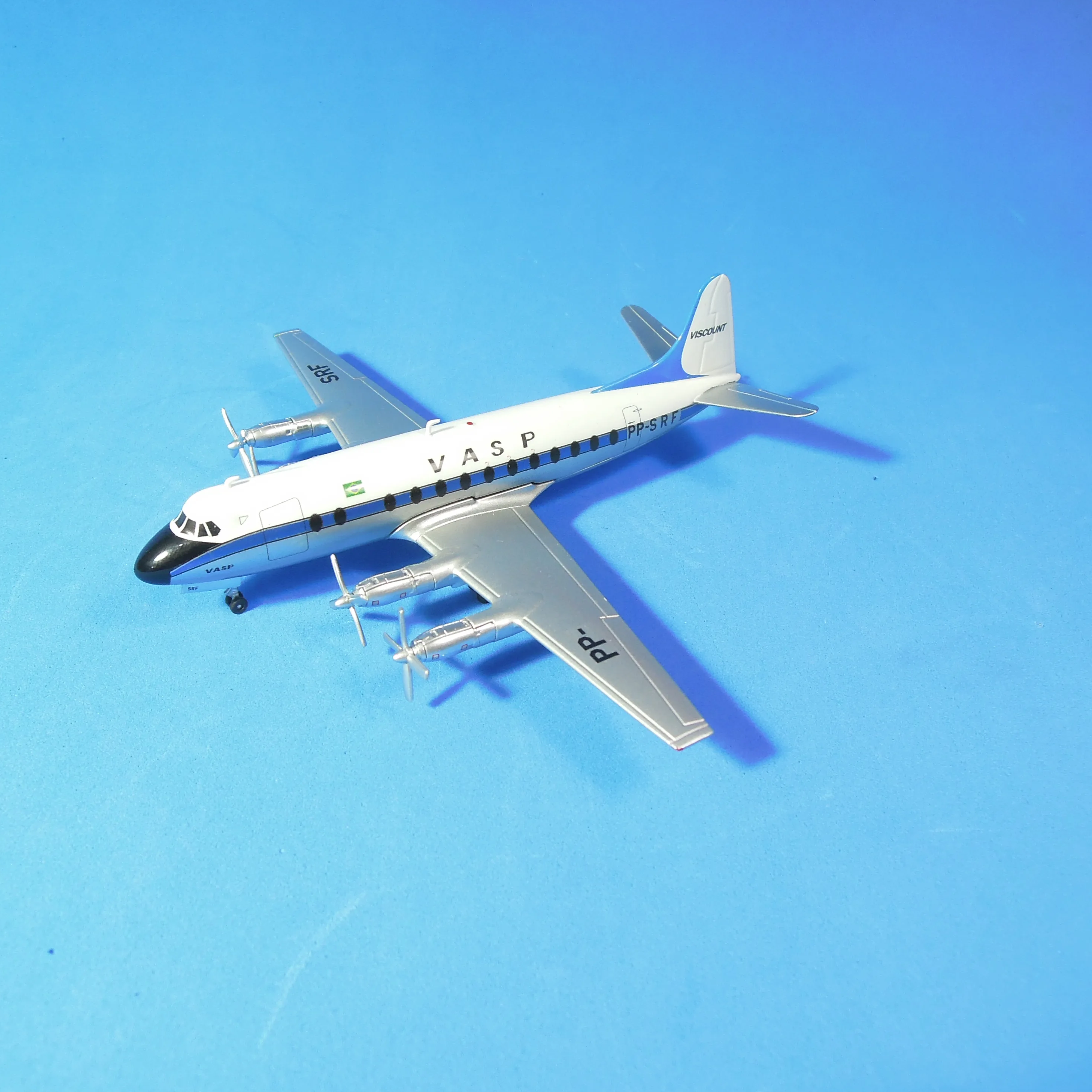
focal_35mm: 29
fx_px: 1035
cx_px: 507
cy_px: 541
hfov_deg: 55.6
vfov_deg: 55.6
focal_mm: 4.3
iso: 160
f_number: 2.8
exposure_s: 1/40
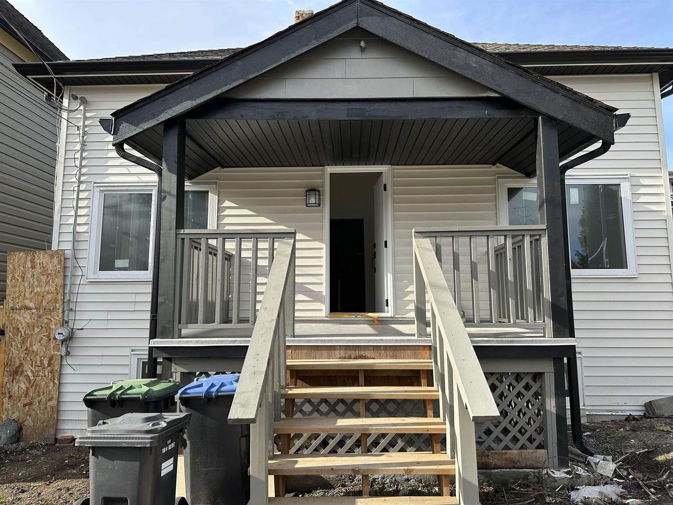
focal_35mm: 24
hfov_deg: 71.6
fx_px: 467
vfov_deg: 56.8
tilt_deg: +7.7
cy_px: 252
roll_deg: -0.3
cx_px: 336
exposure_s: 1/1639
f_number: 1.78
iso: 80
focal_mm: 6.86
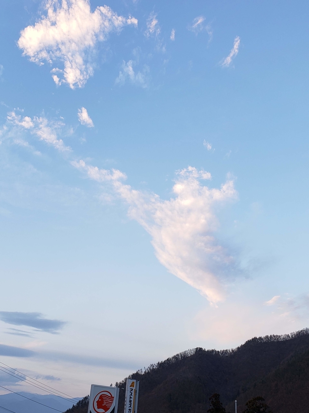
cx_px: 154
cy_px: 206
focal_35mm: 26
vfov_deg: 67.3
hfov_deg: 53.1
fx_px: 309
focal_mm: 4.3
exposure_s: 1/56
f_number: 2.4
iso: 50
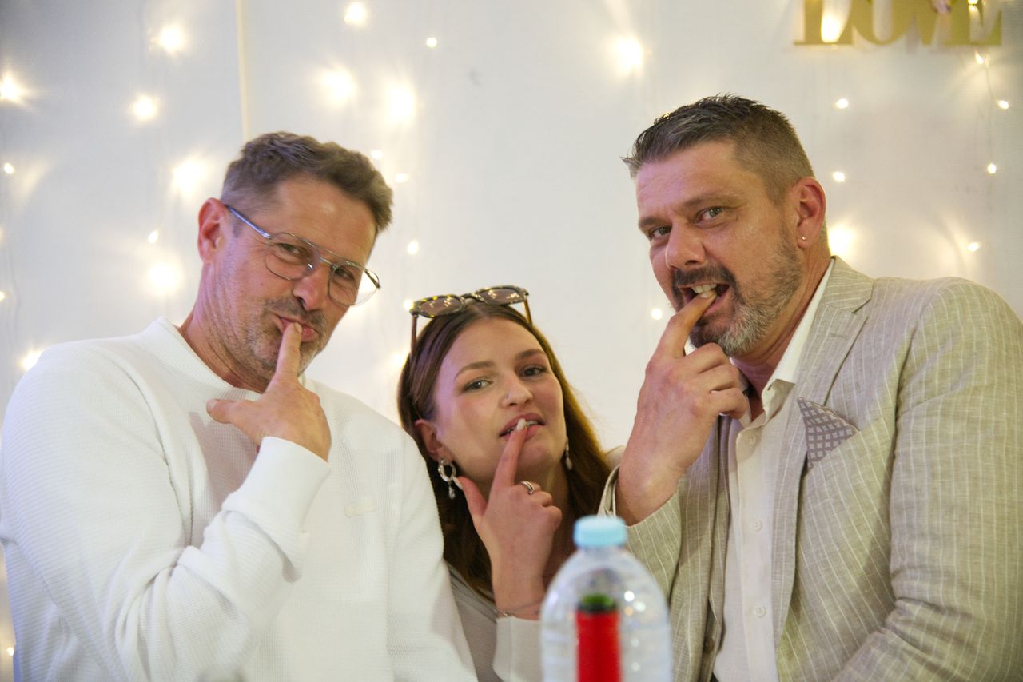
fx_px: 1989
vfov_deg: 19.5
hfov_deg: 28.8
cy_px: 341
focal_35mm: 70
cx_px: 512
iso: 3200
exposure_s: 1/60
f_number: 4
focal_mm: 70
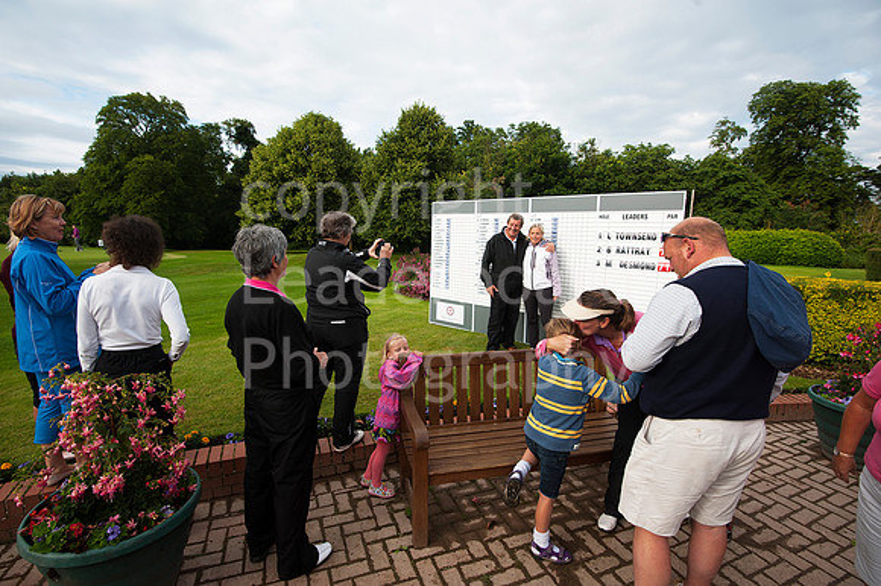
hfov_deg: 96.8
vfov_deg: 73.7
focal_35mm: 16
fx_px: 391
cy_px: 293
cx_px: 440
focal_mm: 16
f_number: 7.1
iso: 250
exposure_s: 1/400
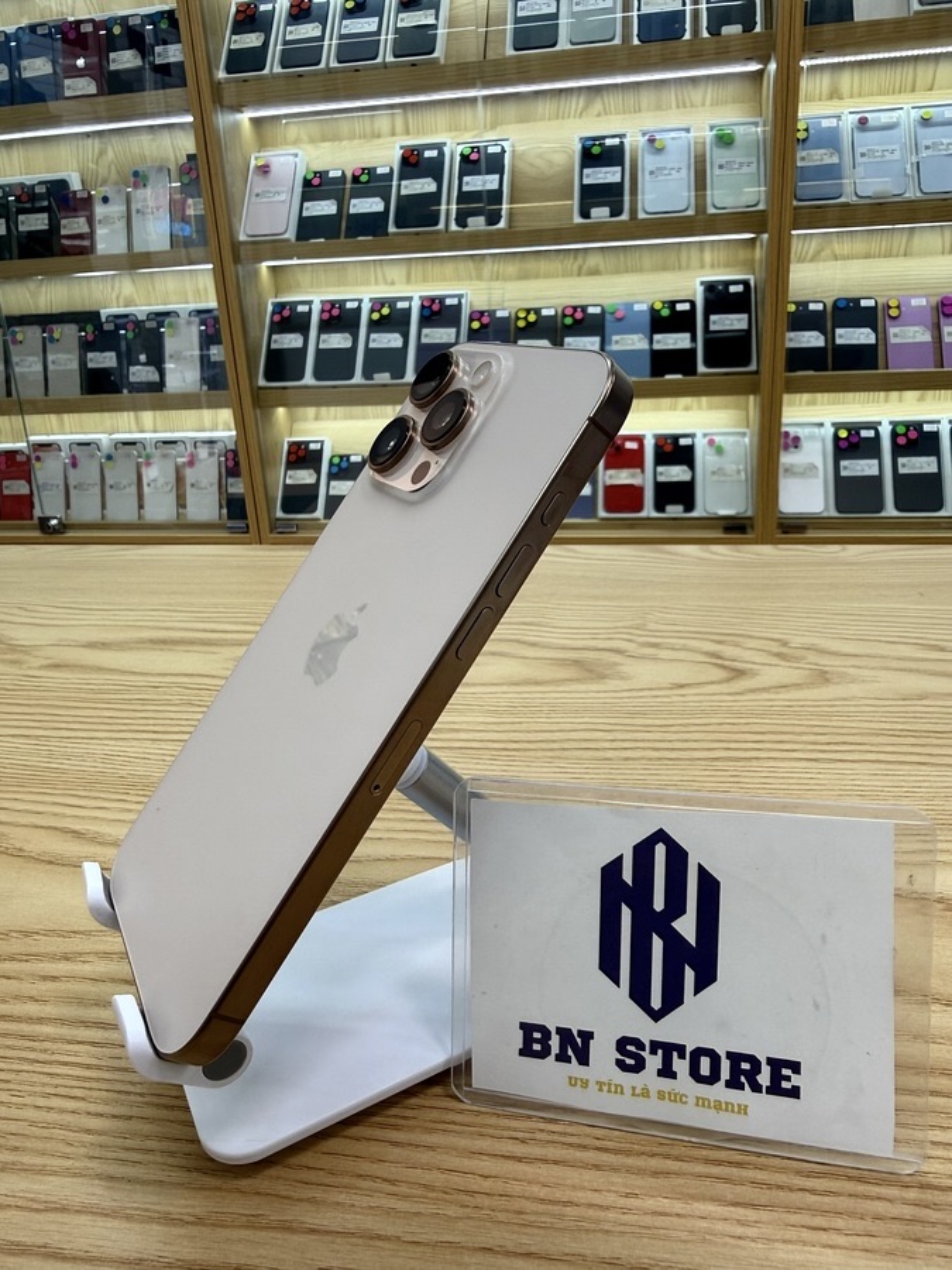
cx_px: 476
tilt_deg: -17.5
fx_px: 880
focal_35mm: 24
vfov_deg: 71.6
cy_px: 635
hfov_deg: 56.8
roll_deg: +2.1
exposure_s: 1/120
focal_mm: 2.22
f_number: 2.2
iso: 64
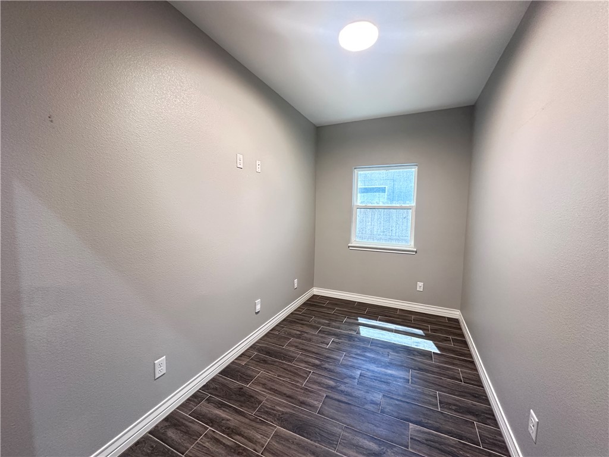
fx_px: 246
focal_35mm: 14
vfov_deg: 85.7
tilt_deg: -4.3
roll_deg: -1.0
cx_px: 304
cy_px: 228
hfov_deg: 102.1
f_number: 2.2
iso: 640
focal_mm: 2.22
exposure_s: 1/60
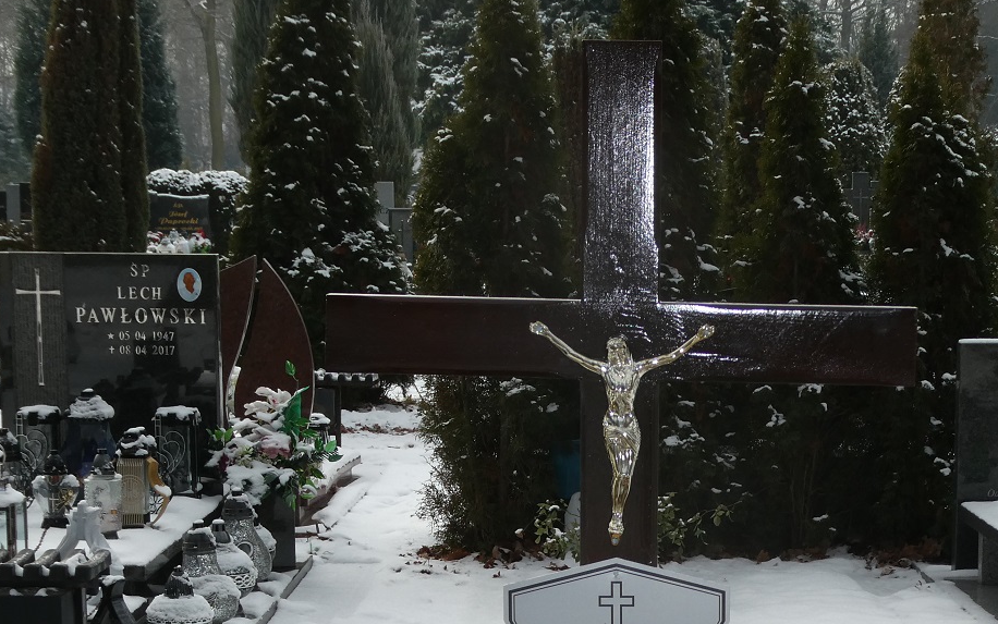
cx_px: 640
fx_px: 2367
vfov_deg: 14.9
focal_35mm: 87
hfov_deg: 23.7
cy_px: 572
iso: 80
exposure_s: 1/250
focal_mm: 8.4
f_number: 4
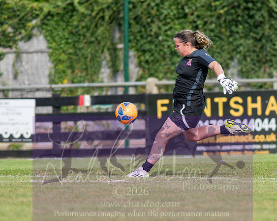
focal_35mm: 718
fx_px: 5888
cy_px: 123
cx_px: 172
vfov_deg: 2.2
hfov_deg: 2.7
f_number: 2.8
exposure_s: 1/2000
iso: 200
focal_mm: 300
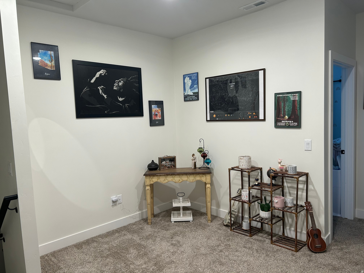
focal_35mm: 26
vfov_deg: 53.1
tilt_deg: -5.4
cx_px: 182
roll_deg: +2.6
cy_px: 136
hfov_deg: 67.3
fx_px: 273
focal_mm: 5.7
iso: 80
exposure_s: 1/60
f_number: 1.5
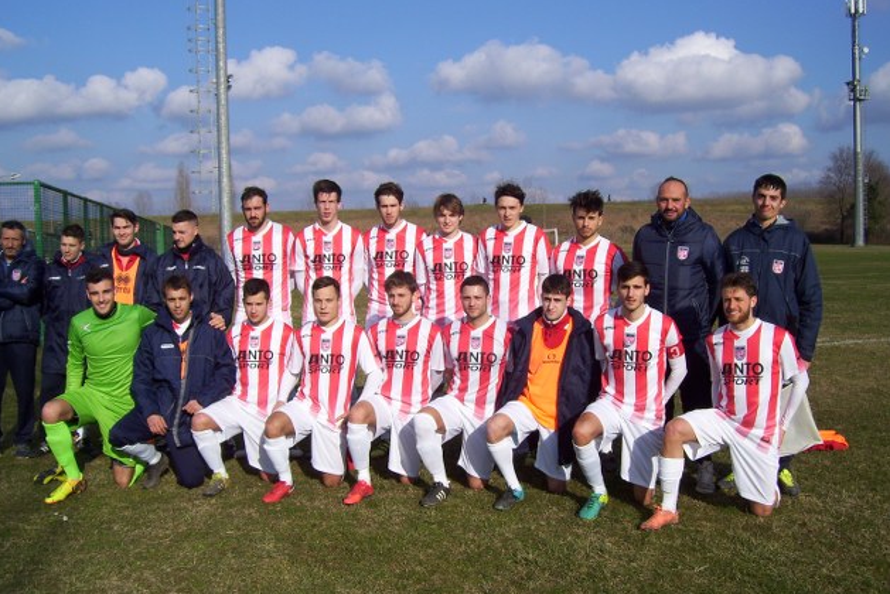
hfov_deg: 50.7
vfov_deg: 35.1
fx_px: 940
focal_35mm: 38
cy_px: 311
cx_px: 440
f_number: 4.8
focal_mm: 6
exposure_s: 1/1000
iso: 80
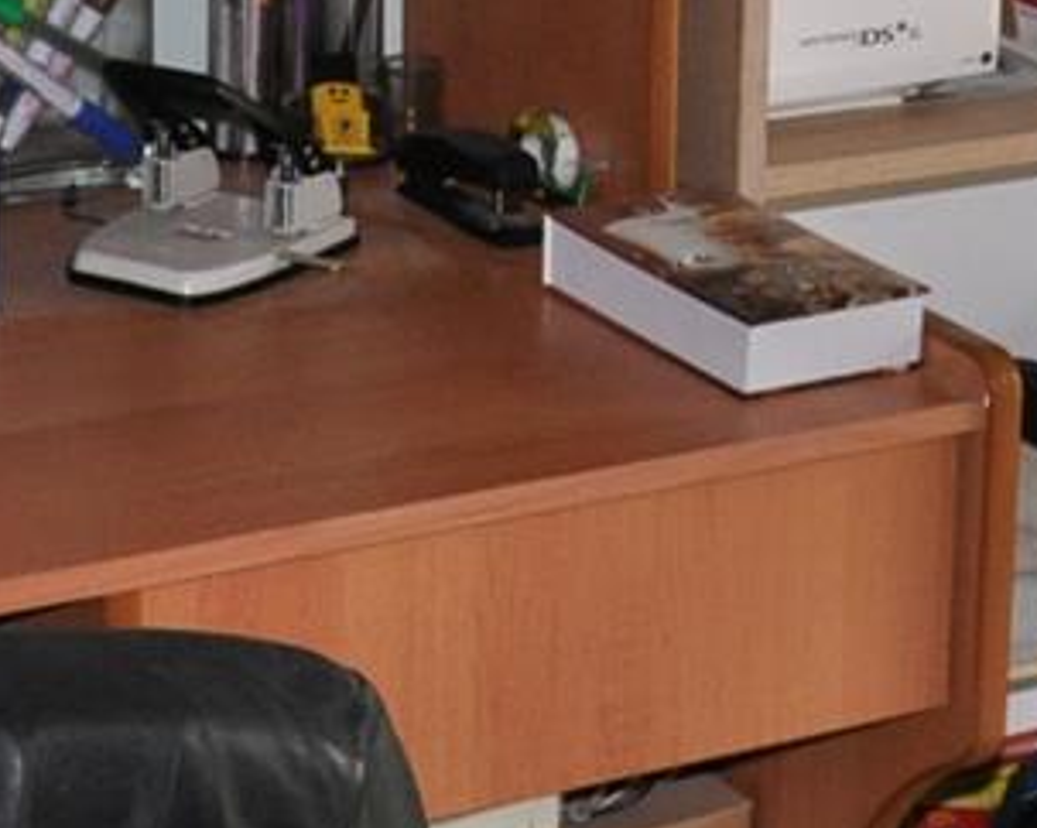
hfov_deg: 14.2
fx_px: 4171
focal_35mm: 136
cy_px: -209
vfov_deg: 11.1
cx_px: 558
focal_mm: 18
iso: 800
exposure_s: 1/60
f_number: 3.5
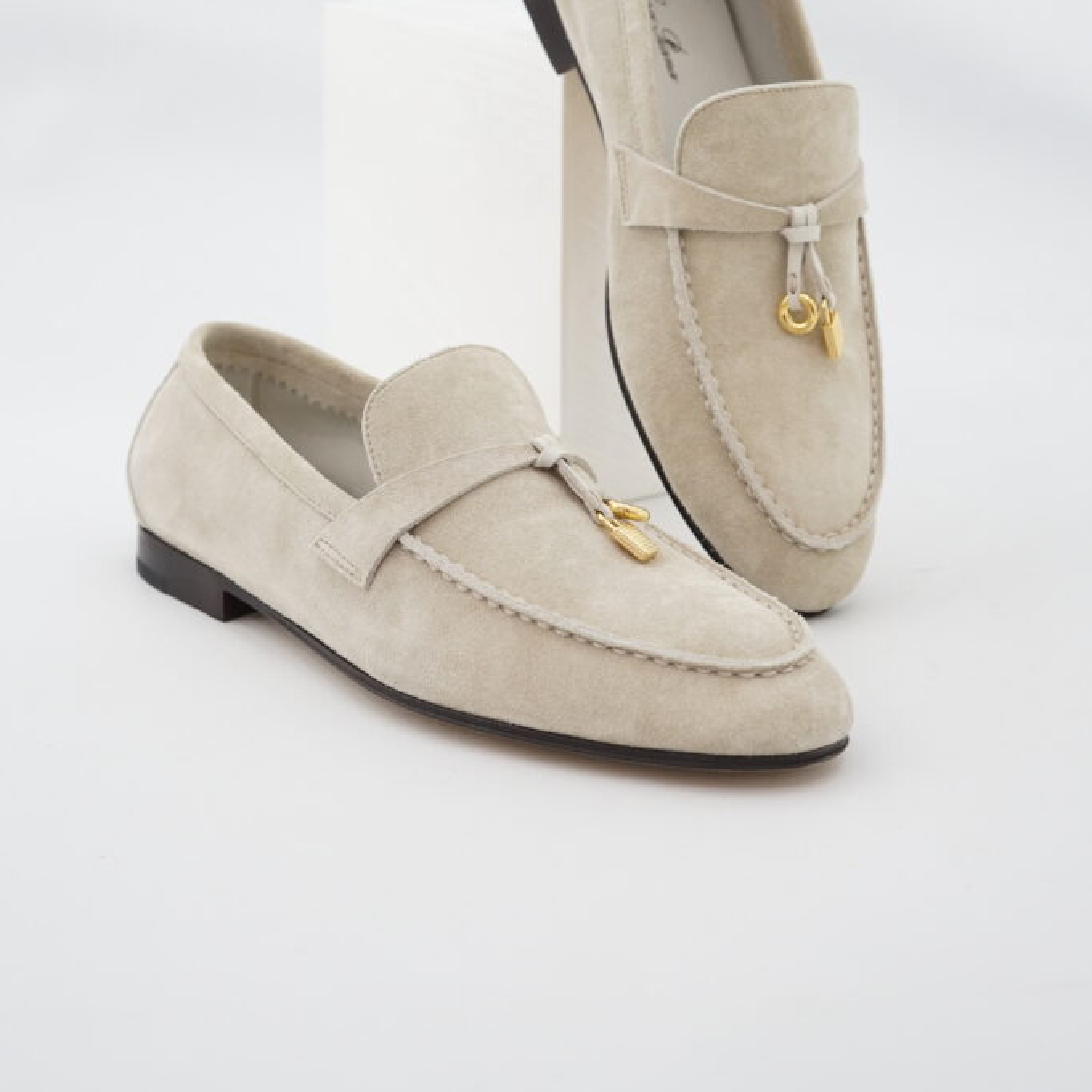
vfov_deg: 26.6
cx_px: 547
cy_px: 291
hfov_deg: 26.9
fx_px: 2284
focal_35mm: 64
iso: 640
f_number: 6.3
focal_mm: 50
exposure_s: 1/15
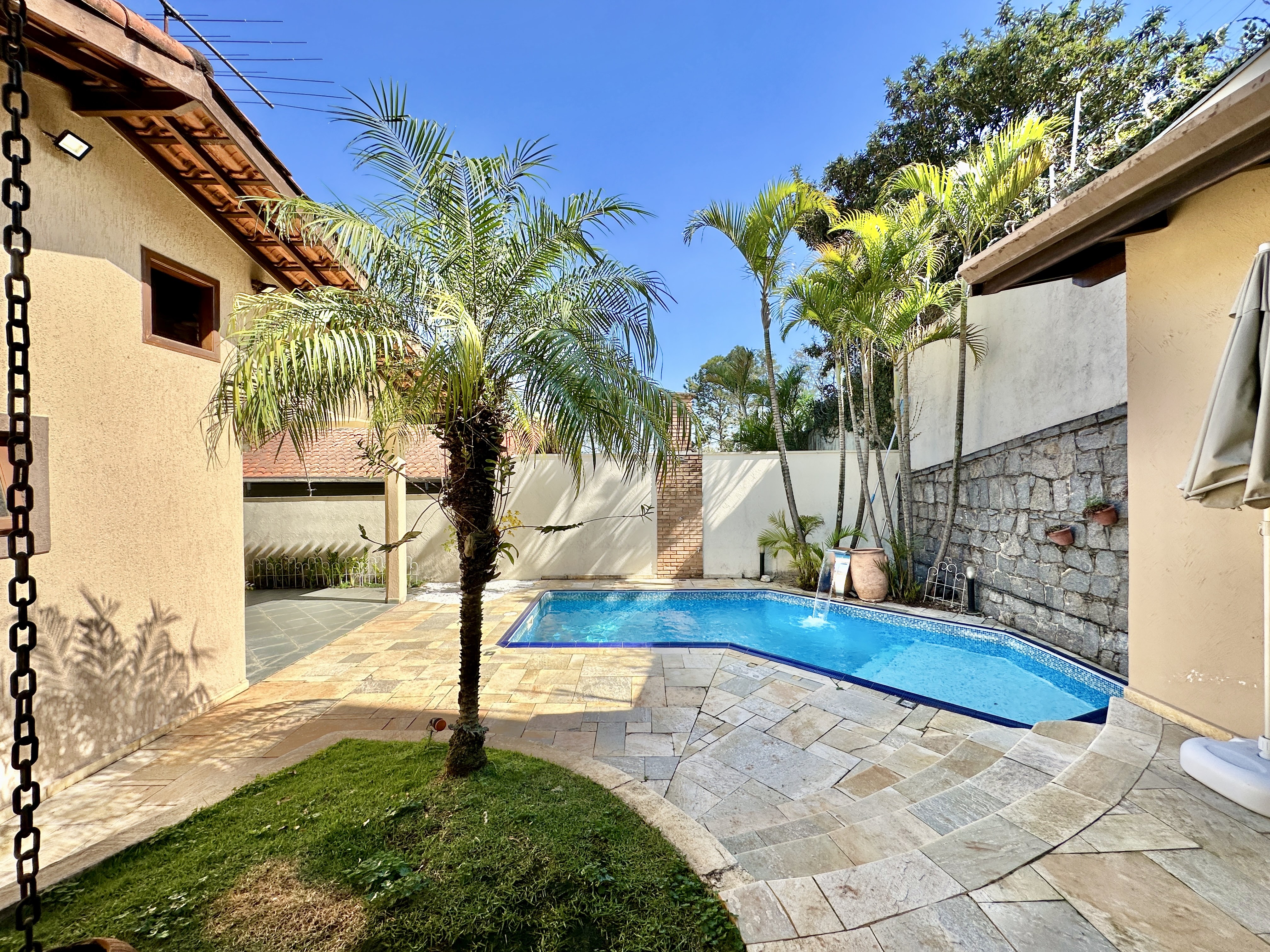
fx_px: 514
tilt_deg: -0.1
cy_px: 476
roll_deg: +0.0
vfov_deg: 85.7
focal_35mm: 14
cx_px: 635
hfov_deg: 102.1
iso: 40
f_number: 2.2
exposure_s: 1/932
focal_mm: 2.22
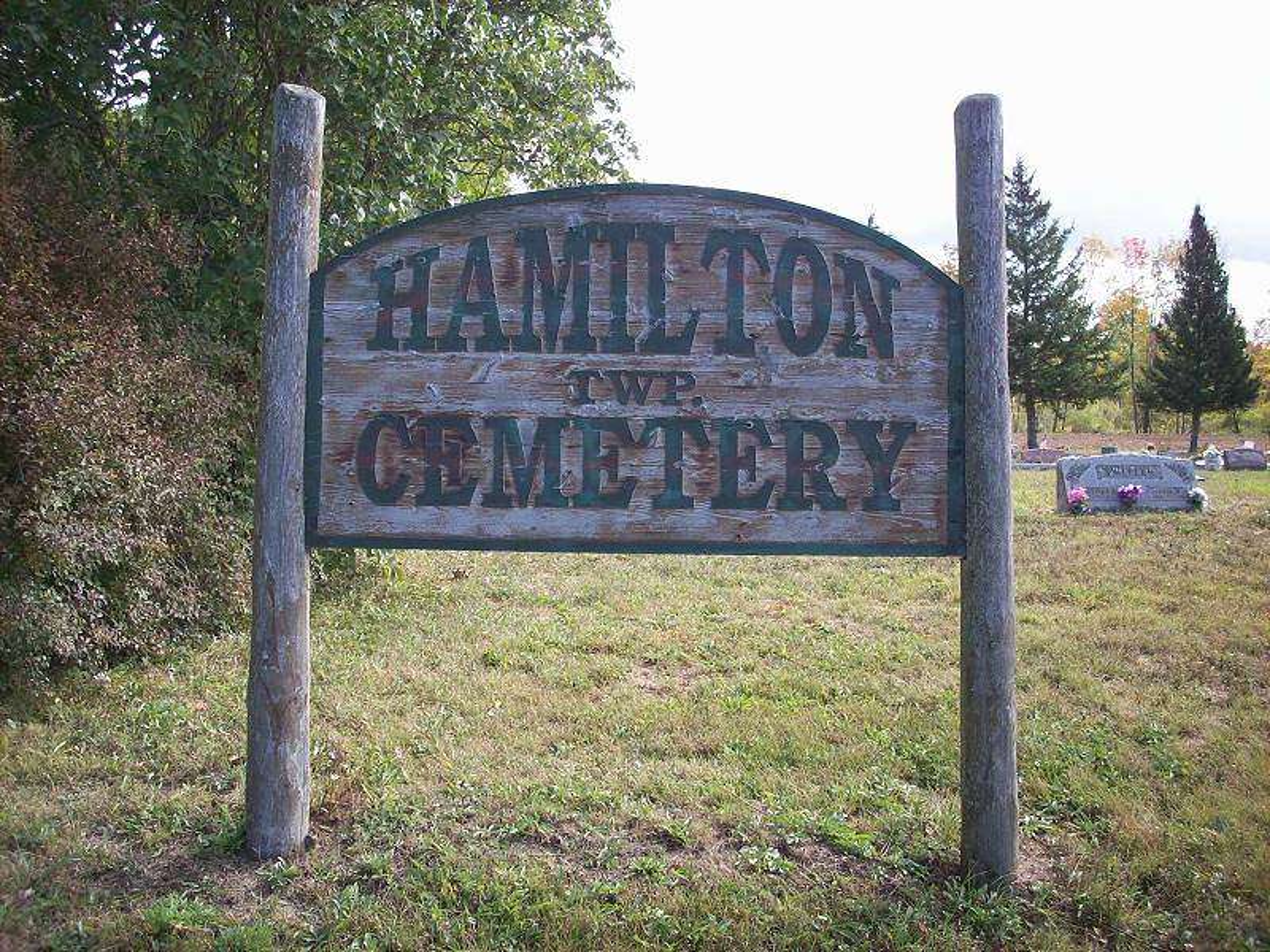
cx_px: 635
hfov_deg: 50.1
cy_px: 476
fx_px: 1357
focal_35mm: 37
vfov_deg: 38.7
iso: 80
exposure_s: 1/263
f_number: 2.8
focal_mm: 6.2
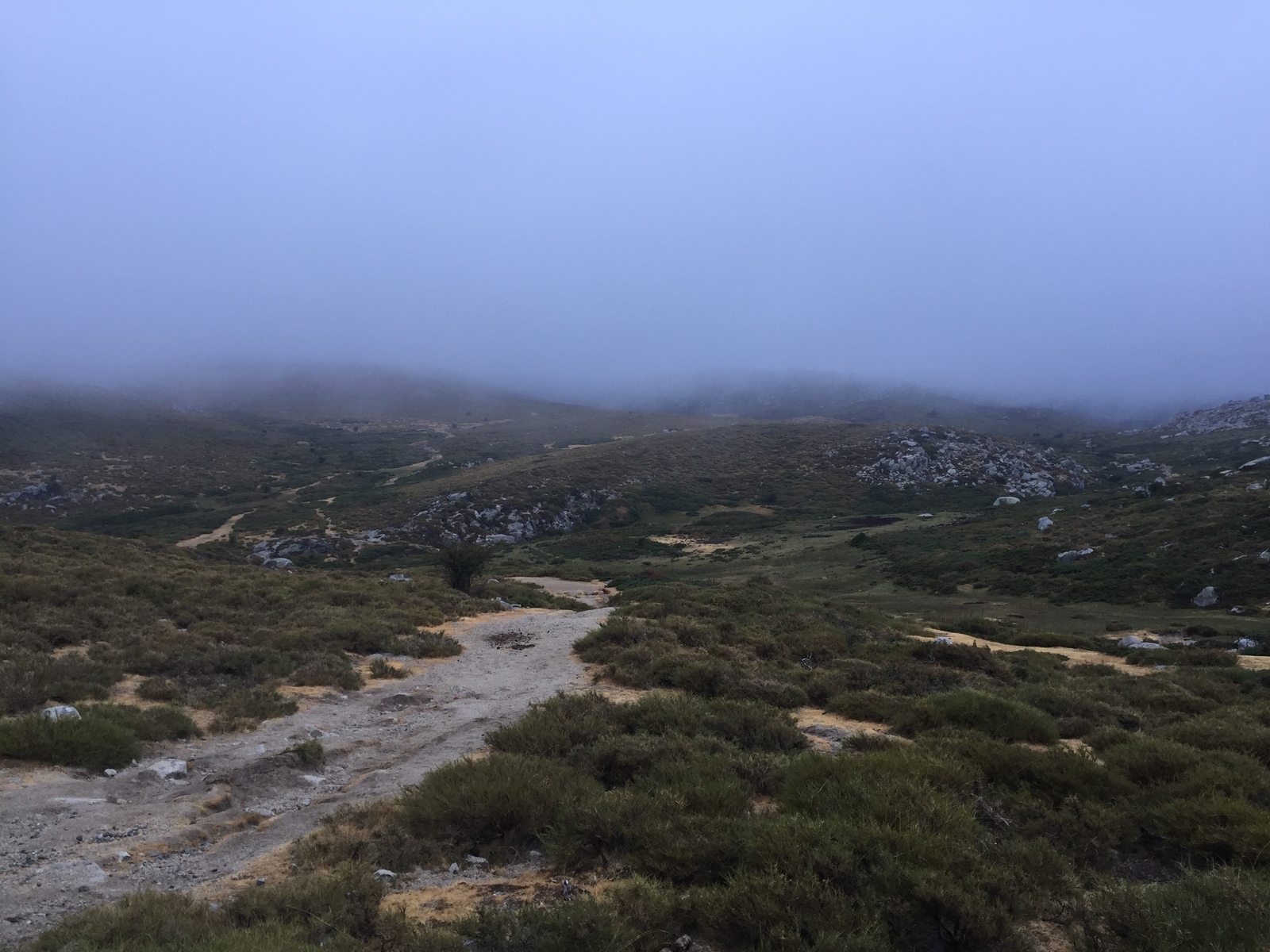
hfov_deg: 61.7
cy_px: 476
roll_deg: +0.5
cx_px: 635
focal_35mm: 29
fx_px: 1064
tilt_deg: -2.7
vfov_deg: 48.2
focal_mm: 4.15
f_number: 2.2
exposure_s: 1/50
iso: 32
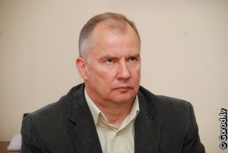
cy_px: 76
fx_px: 1285
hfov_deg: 10.1
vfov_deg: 6.8
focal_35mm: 202
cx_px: 114
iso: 1000
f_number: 5.6
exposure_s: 1/90
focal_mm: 135
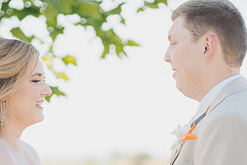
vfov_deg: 7.1
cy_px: 126
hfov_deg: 10.6
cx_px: 65
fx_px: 1333
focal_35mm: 194
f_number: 1.8
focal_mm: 85
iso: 125
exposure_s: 1/2000
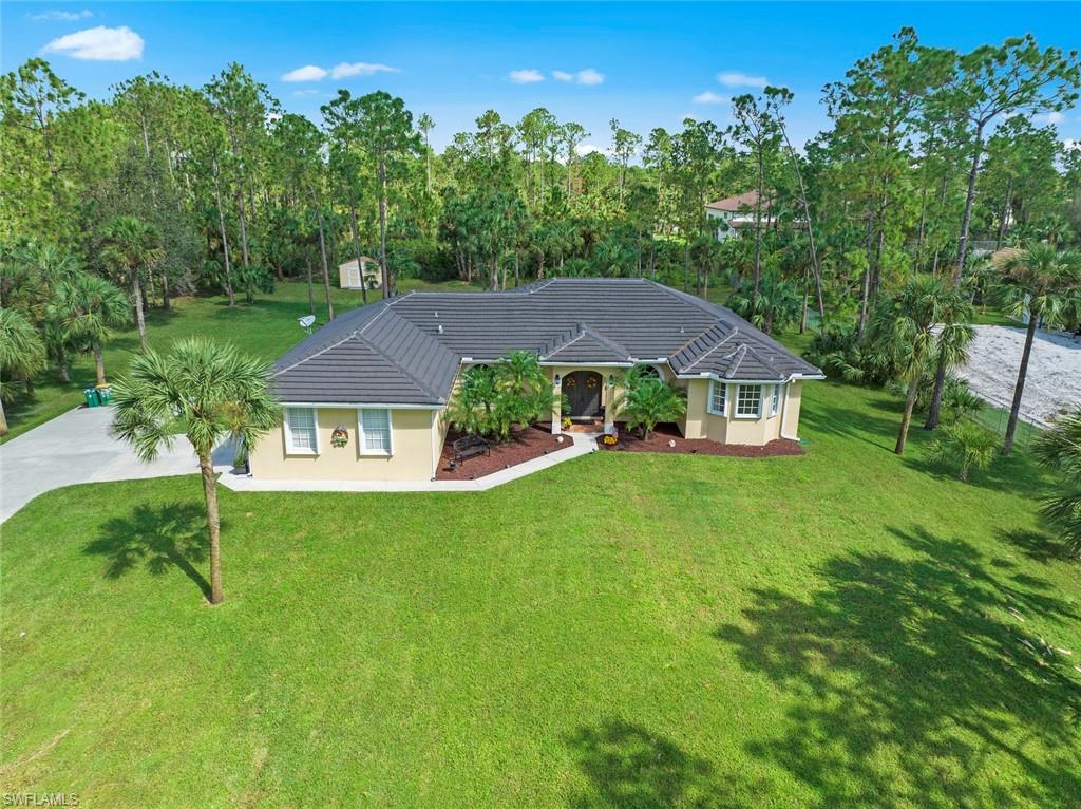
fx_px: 749
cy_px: 404
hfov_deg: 71.6
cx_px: 540
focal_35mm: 24
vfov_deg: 56.7
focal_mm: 12.29
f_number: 2.8
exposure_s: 1/1600
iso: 120
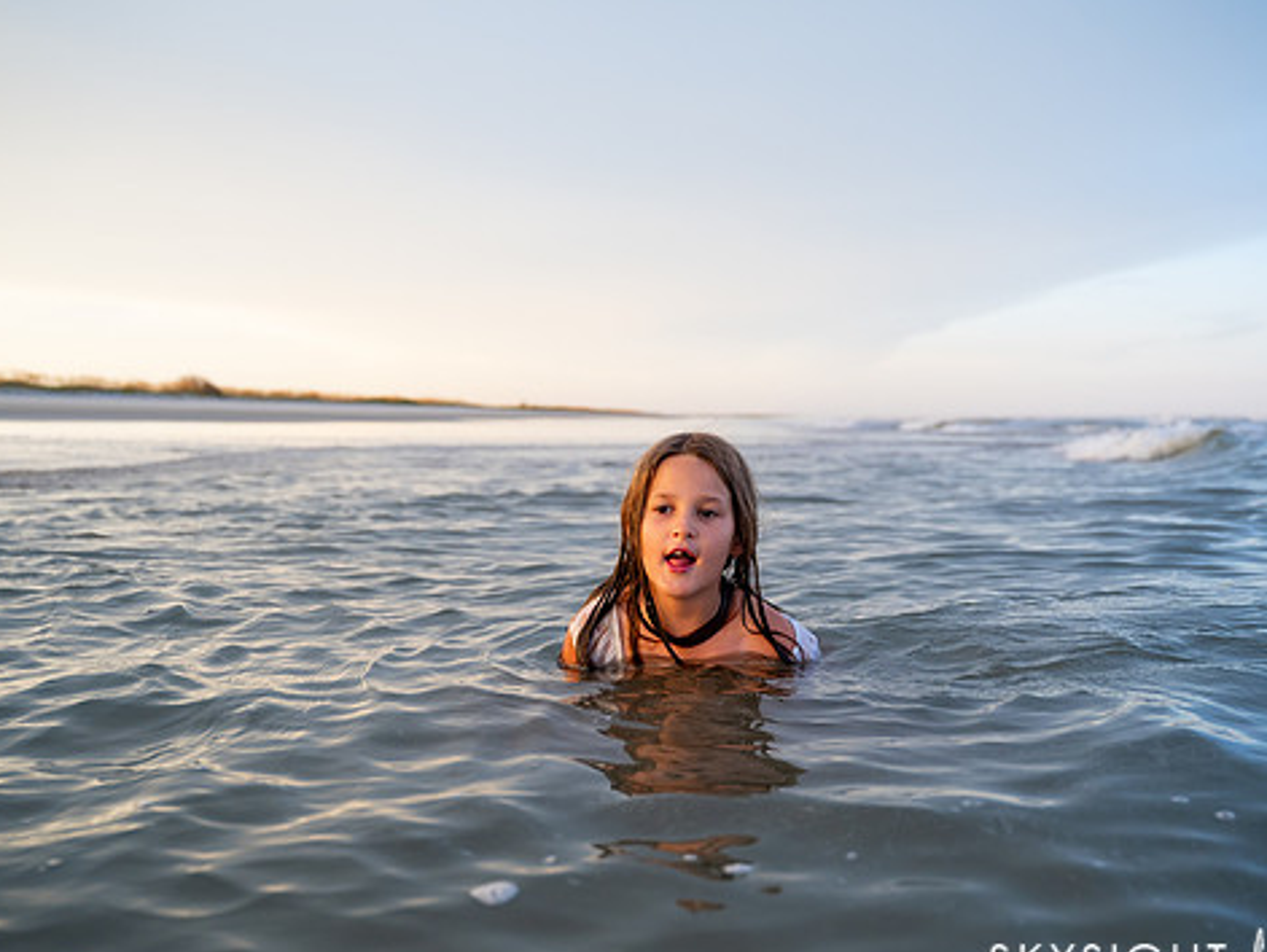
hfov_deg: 51.3
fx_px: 1319
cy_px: 499
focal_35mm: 36
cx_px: 636
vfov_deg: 39.7
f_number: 2.8
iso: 640
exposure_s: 1/320
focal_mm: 28
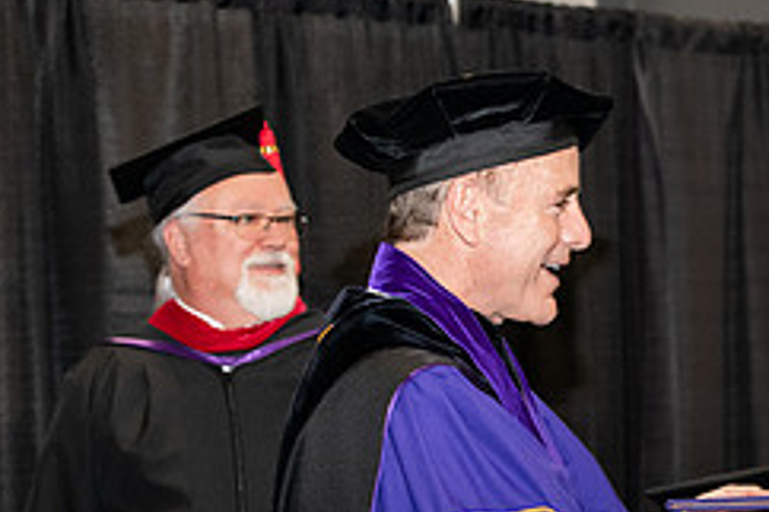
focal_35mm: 168
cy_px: 495
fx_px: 3586
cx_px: 855
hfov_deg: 12.0
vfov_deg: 8.1
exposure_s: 1/200
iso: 2000
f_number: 5
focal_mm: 70
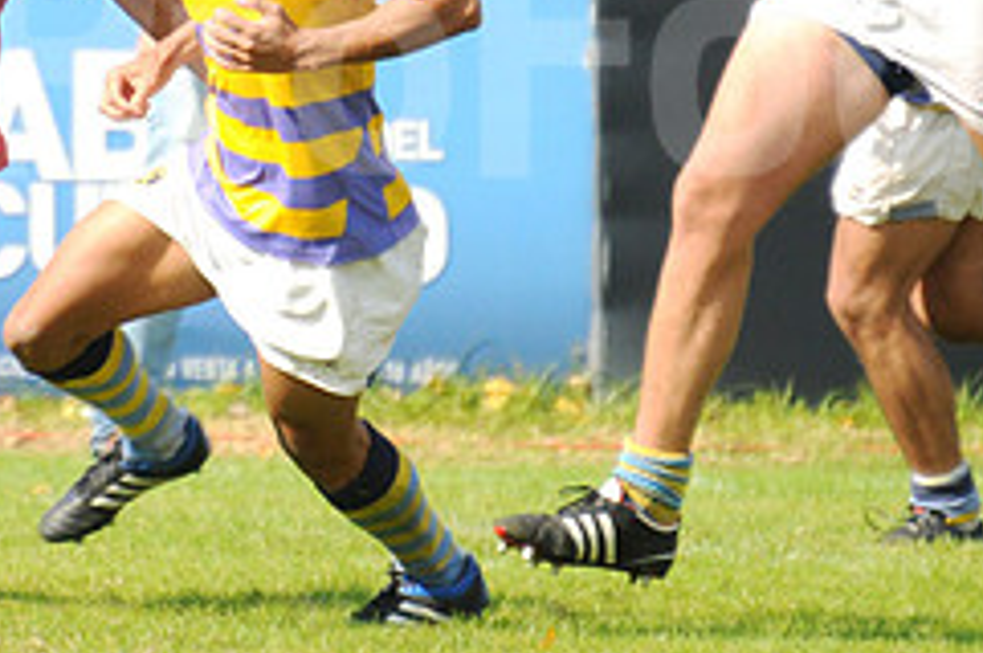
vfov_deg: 1.3
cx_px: 306
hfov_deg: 1.9
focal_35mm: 1084
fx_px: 29559
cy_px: 39
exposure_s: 1/1000
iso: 400
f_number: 5.6
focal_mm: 300
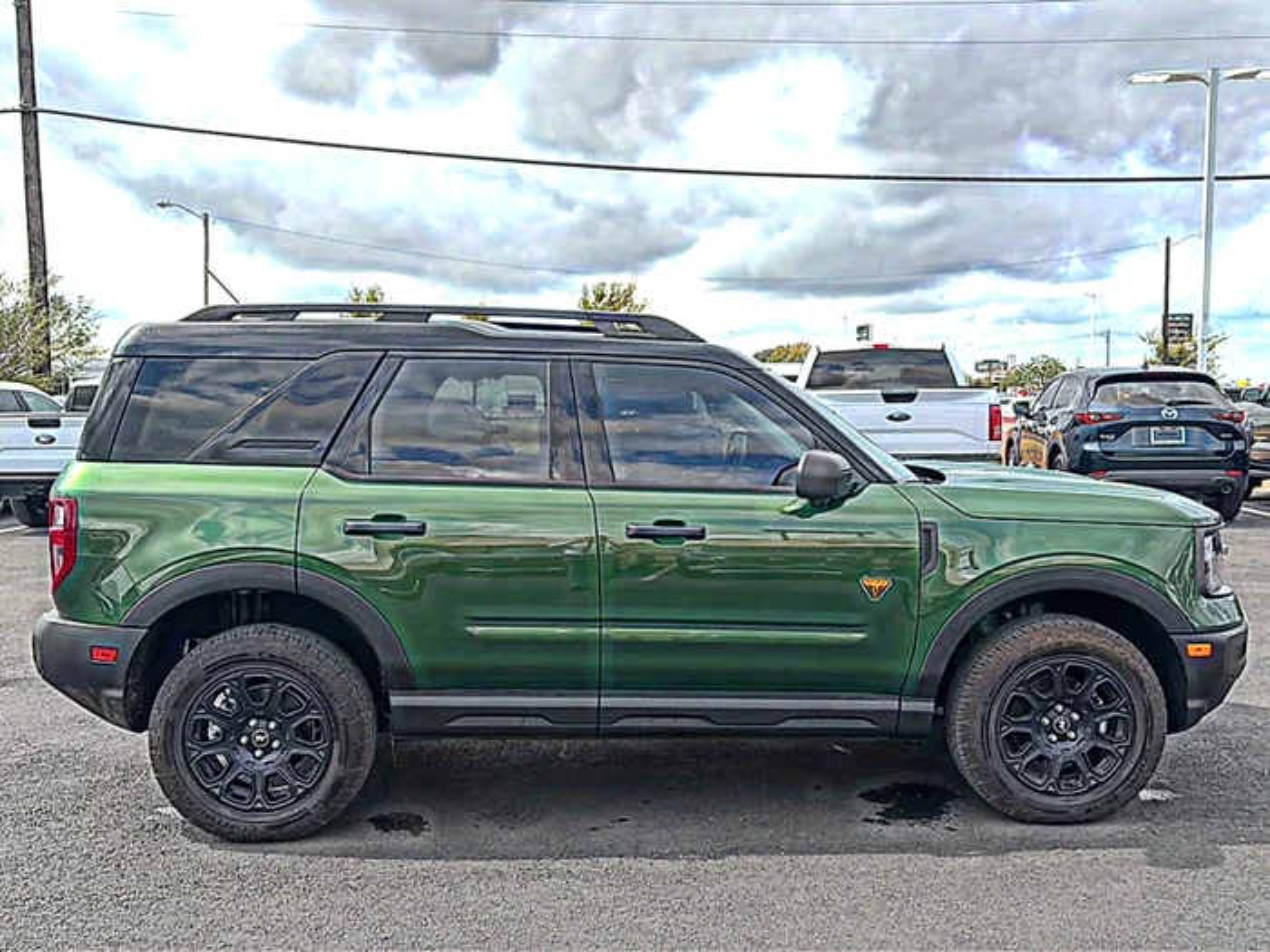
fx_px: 991
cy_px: 476
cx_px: 635
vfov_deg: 51.4
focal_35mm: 27
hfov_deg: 65.3
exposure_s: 1/2283
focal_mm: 5.96
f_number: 1.6
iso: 50
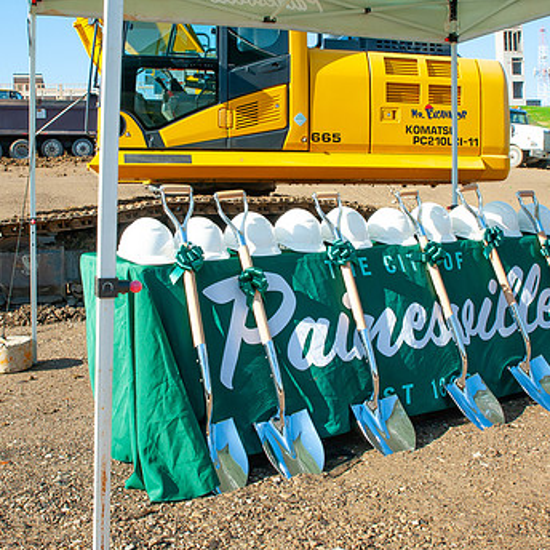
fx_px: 683
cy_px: 227
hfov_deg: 43.8
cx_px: 258
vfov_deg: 43.7
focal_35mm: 38
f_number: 14
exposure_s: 1/250
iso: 400
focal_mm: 24
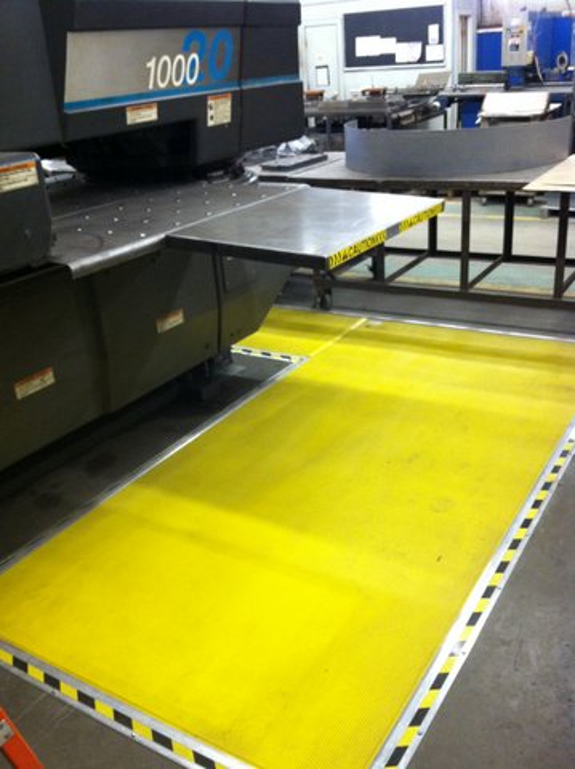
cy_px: 384
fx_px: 777
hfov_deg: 40.6
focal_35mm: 35
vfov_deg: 52.7
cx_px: 288
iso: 200
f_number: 2.8
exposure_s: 1/15
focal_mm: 3.85
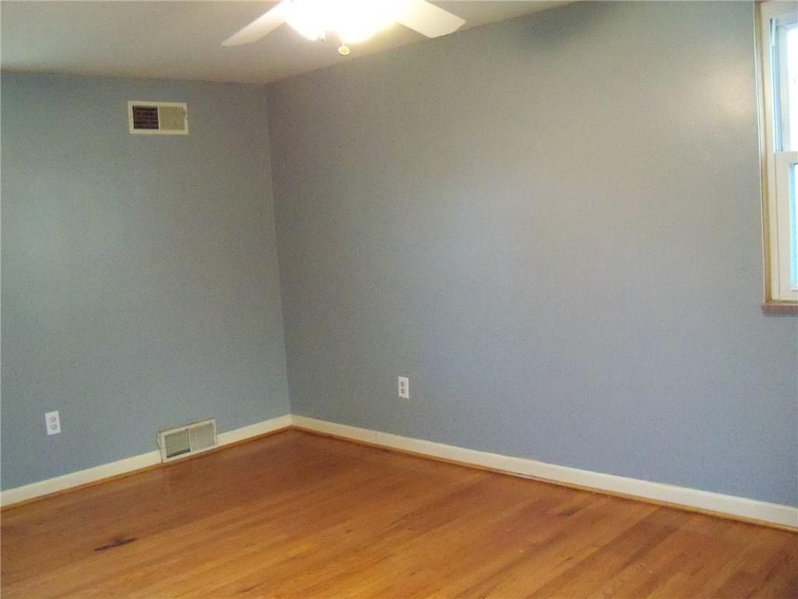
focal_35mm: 35
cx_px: 399
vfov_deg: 40.7
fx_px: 807
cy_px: 300
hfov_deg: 52.6
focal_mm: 6.2
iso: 1600
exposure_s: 1/125
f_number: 3.5
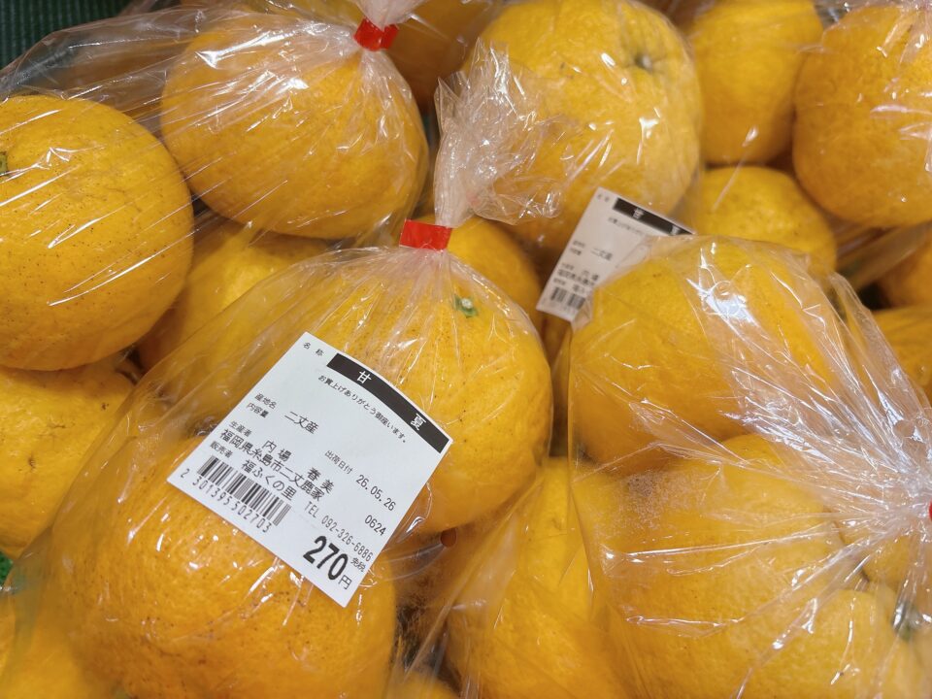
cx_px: 466
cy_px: 350
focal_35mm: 26
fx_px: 700
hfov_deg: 67.3
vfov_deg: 53.1
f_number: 1.6
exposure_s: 1/120
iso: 125
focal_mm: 5.96
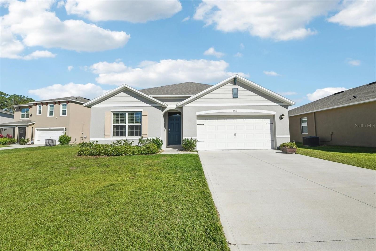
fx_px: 157
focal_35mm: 15
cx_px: 188
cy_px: 126
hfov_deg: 100.4
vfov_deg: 77.3
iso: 400
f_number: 8
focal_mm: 15
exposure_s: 1/1000
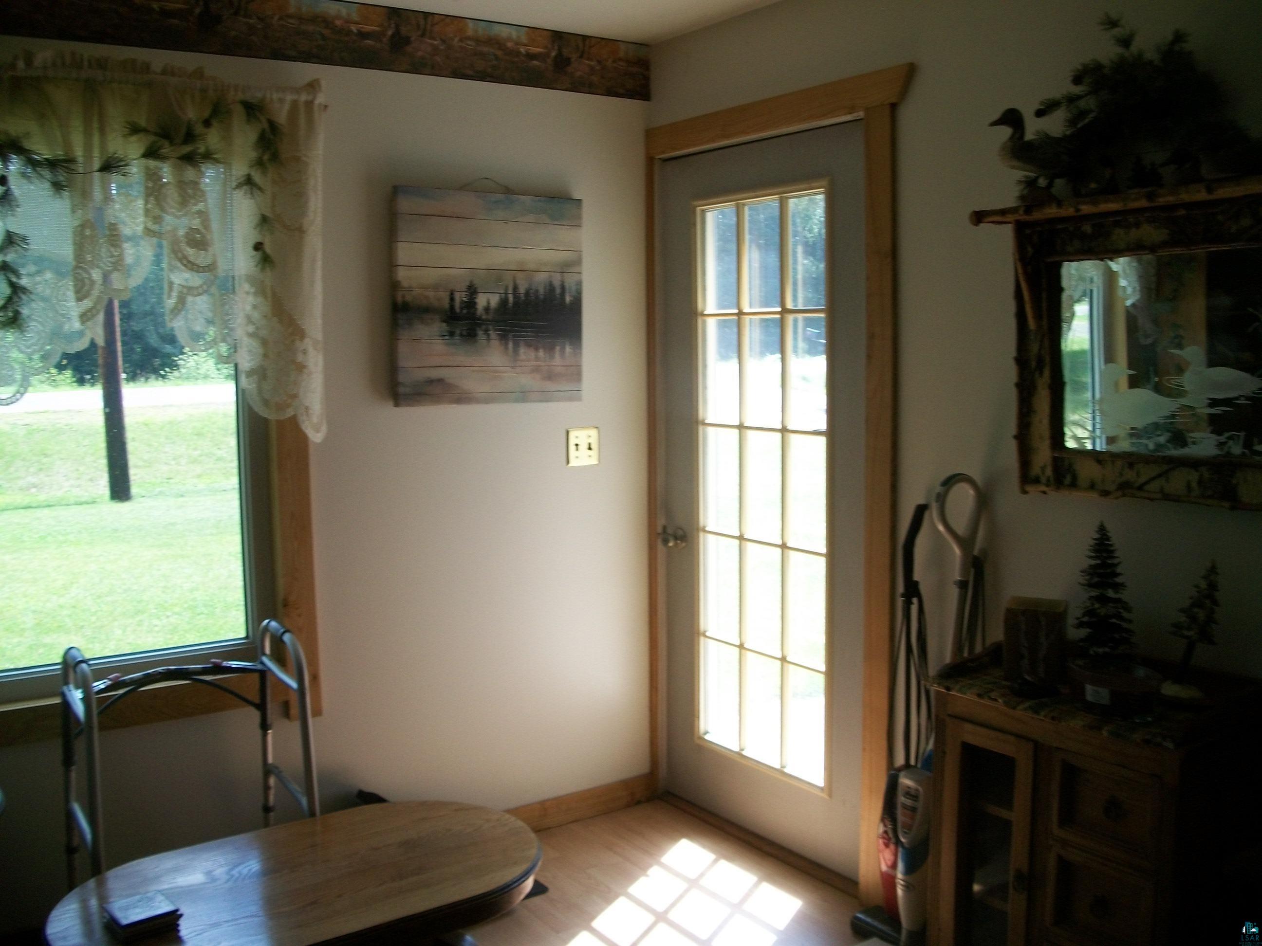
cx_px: 631
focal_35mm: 32
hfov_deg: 56.8
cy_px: 473
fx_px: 1167
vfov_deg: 44.2
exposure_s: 1/125
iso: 80
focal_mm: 5.7
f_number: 2.9
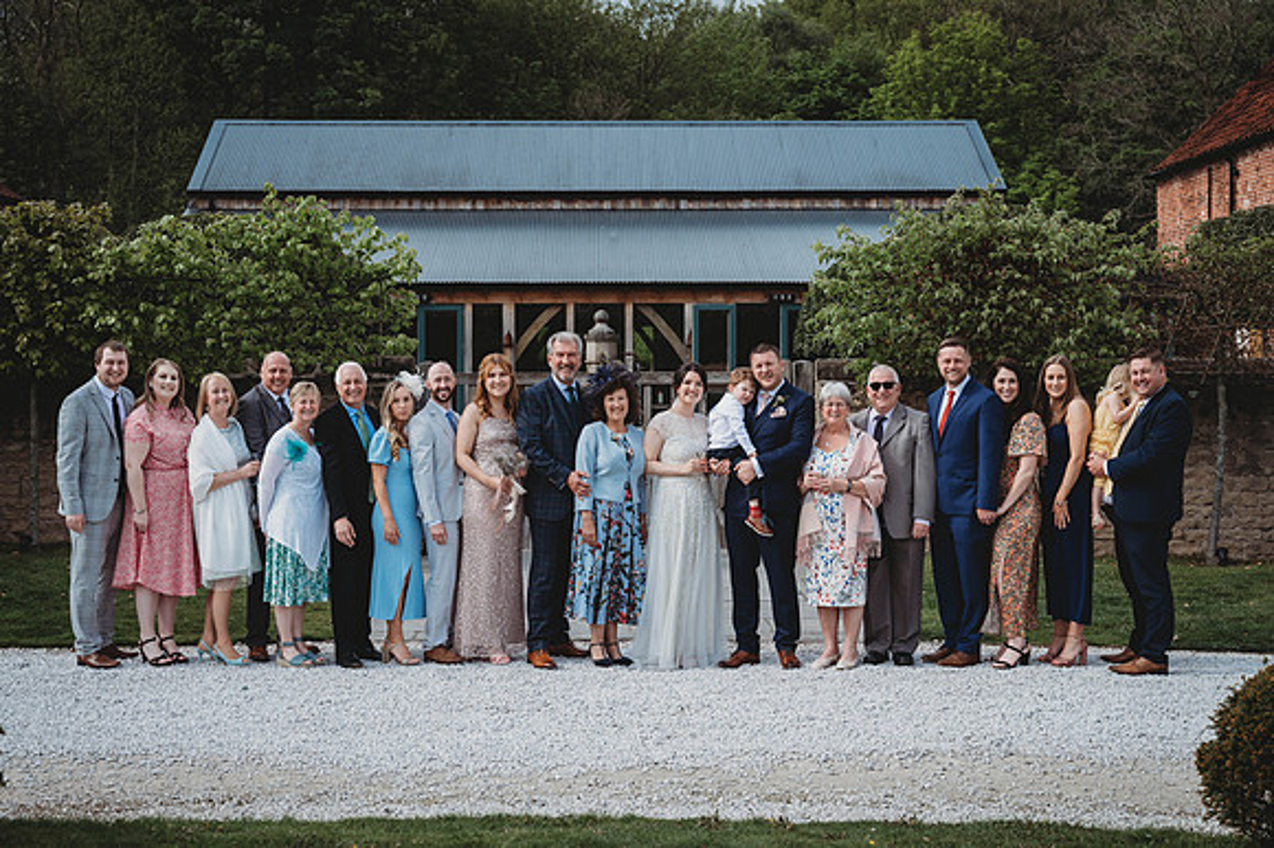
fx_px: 1874
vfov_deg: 25.5
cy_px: 424
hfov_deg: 37.5
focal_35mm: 53
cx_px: 637
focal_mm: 53
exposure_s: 1/640
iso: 100
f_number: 4.5
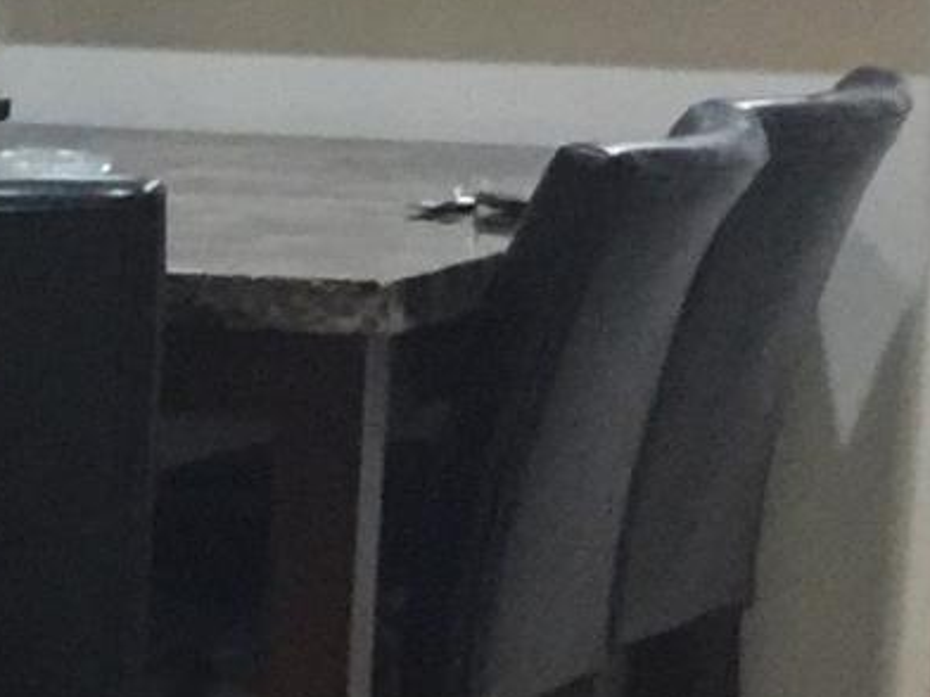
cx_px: -2548
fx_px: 5964
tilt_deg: -10.3
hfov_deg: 7.1
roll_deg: +0.4
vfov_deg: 6.7
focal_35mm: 222
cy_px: 552
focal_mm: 4.15
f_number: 2.2
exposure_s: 1/10
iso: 125
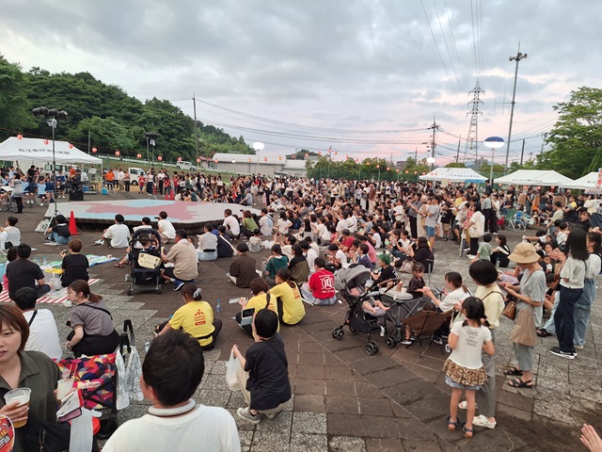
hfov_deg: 73.9
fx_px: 400
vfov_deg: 58.9
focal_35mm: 23
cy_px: 226
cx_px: 301
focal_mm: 5.54
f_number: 1.8
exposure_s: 1/111
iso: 40
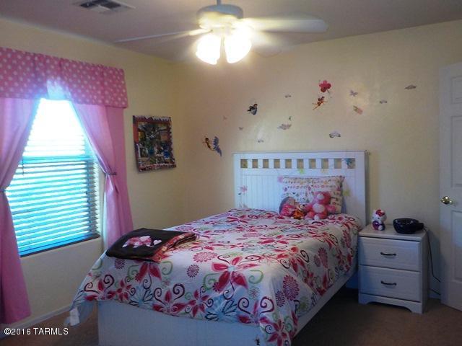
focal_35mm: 30
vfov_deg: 46.8
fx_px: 400
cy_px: 173
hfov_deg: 60.0
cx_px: 231
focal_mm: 4.1
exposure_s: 1/30
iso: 125
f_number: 3.3
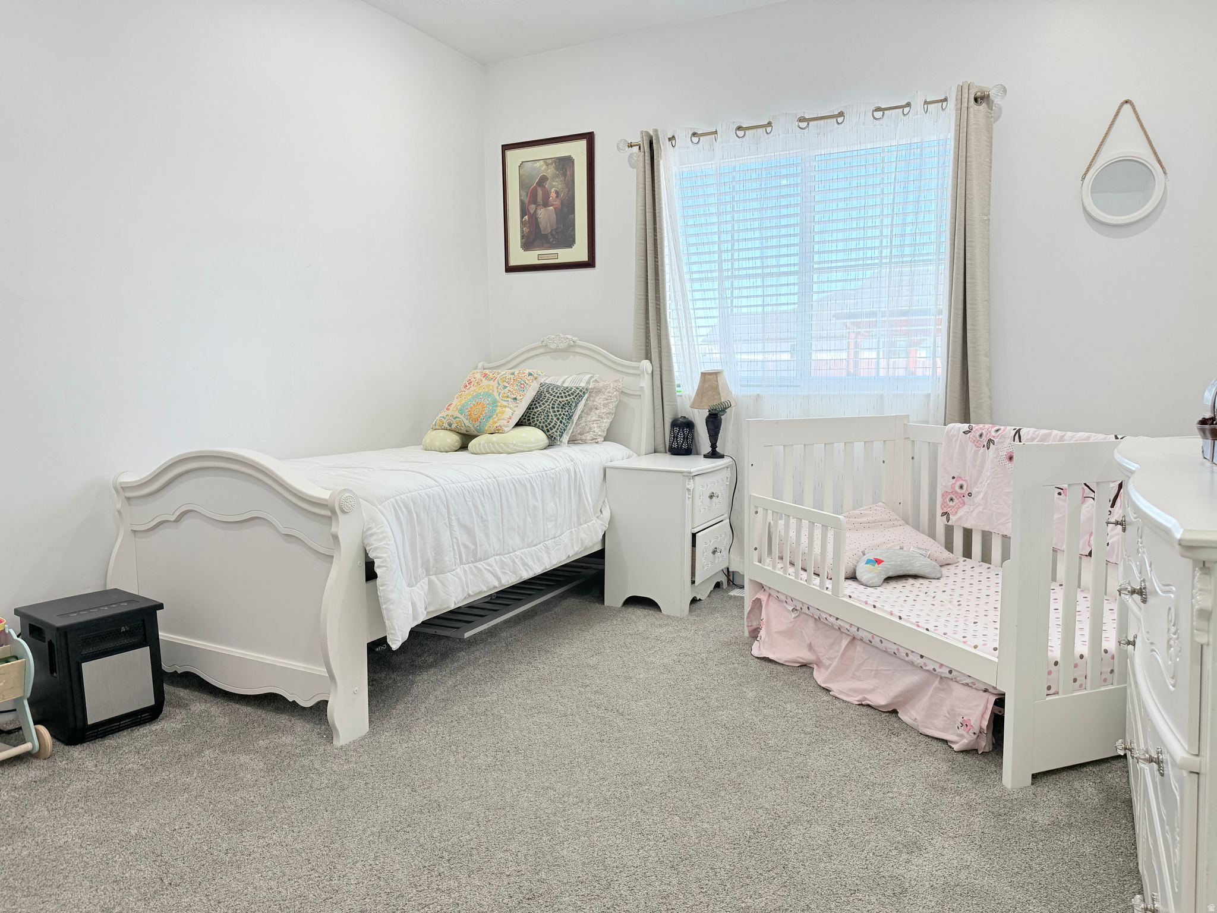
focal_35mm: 24
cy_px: 456
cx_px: 608
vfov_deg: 56.8
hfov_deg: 71.6
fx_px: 844
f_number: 1.78
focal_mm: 6.76
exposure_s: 1/240
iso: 125
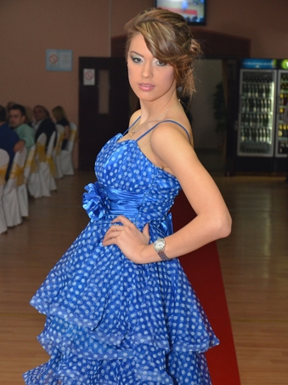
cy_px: 213
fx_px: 954
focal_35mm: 86
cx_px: 143
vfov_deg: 22.7
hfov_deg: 17.2
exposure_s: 1/100
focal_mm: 52
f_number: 5
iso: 1000
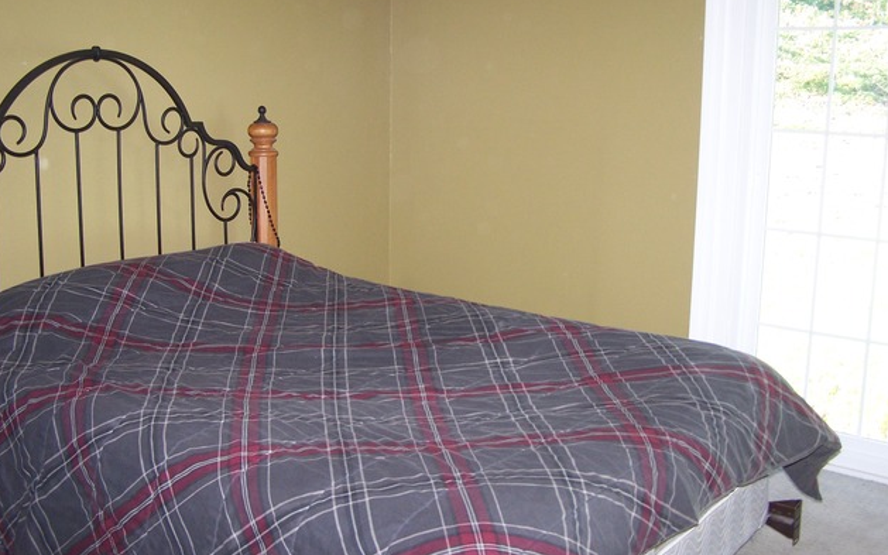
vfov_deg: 31.2
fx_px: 992
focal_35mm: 41
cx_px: 443
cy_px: 241
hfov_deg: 48.2
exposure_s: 1/60
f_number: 2.8
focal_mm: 6.3
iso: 140
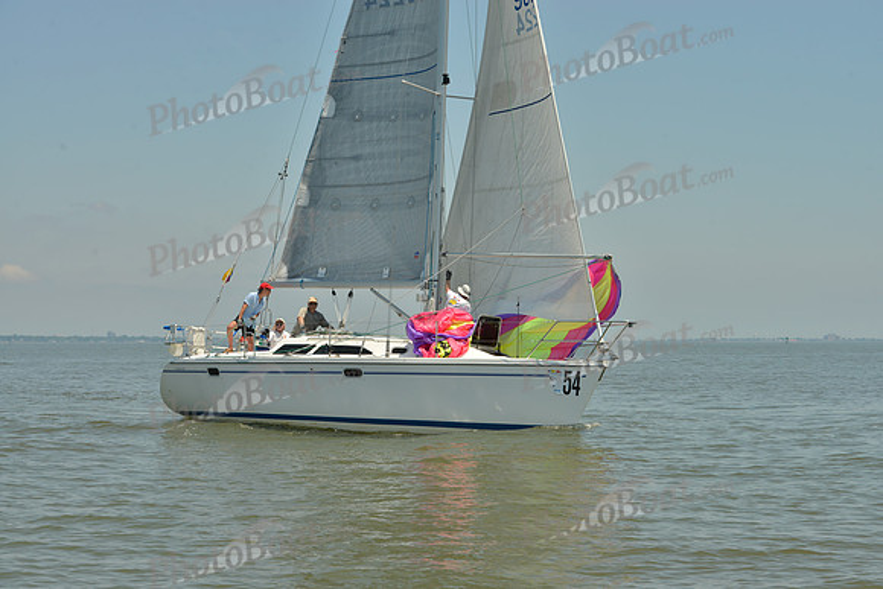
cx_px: 442
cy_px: 294
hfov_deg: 28.8
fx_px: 1717
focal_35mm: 70
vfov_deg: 19.5
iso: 280
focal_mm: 70
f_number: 11
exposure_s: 1/800
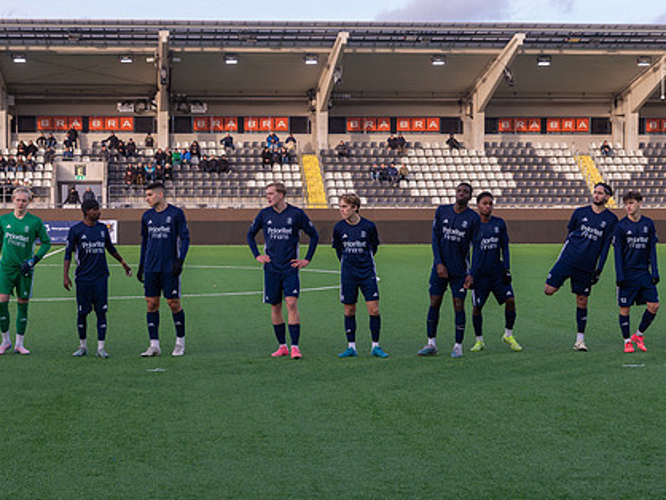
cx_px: 280
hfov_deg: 25.6
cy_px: 307
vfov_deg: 19.4
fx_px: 1463
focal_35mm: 76
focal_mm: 56
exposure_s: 1/400
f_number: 5
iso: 720
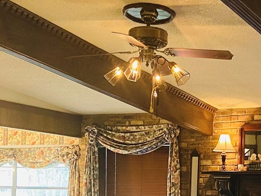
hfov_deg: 21.9
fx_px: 671
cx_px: 185
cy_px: 210
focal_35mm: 89
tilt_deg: +0.6
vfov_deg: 16.2
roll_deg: -1.3
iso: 250
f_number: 1.8
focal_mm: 4.25
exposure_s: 1/60
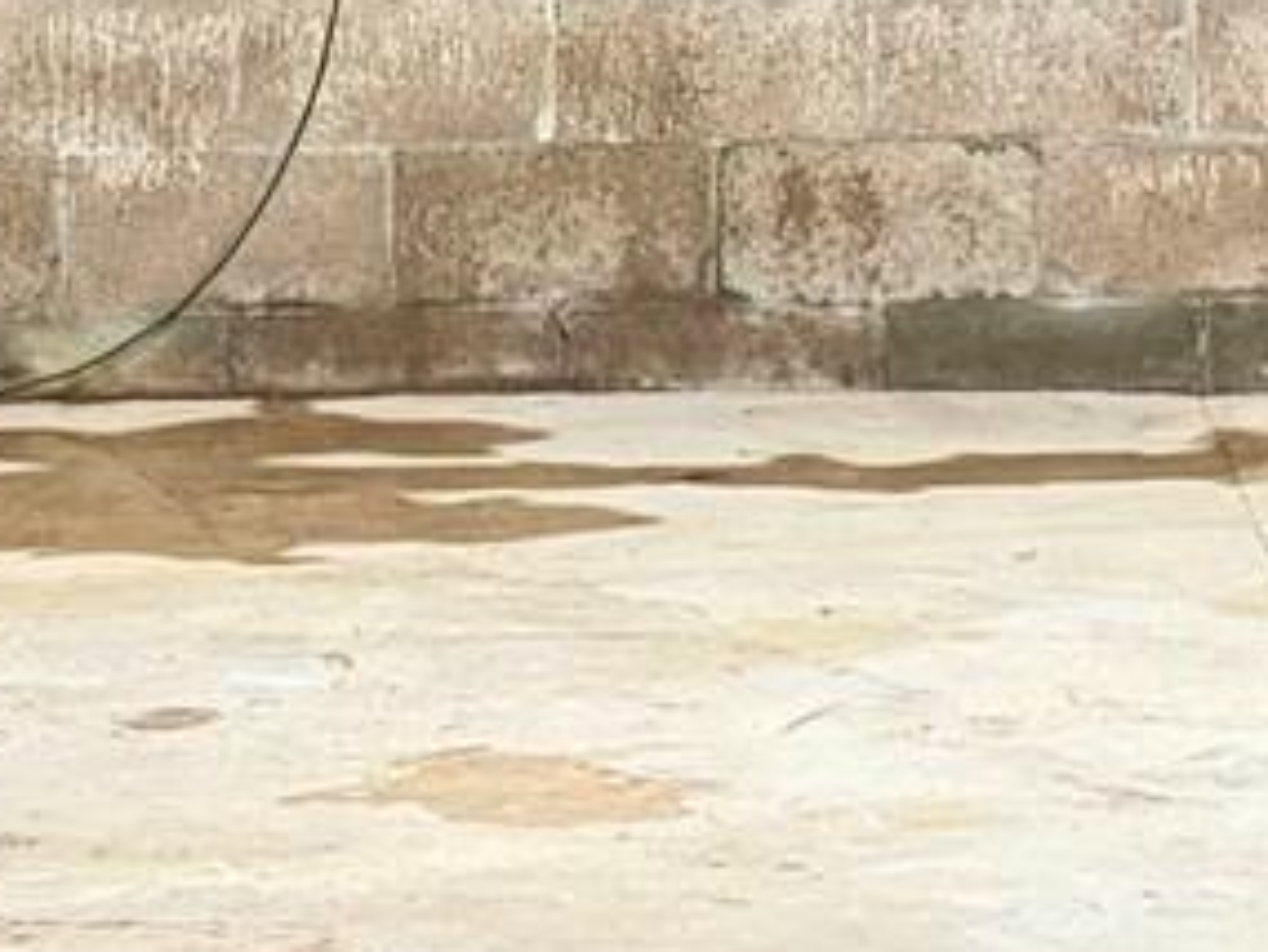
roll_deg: +1.0
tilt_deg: -1.0
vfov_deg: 7.8
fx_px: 6853
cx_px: 930
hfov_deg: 10.6
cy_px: -378
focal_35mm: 187
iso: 200
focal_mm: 5.96
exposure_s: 1/60
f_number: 1.6
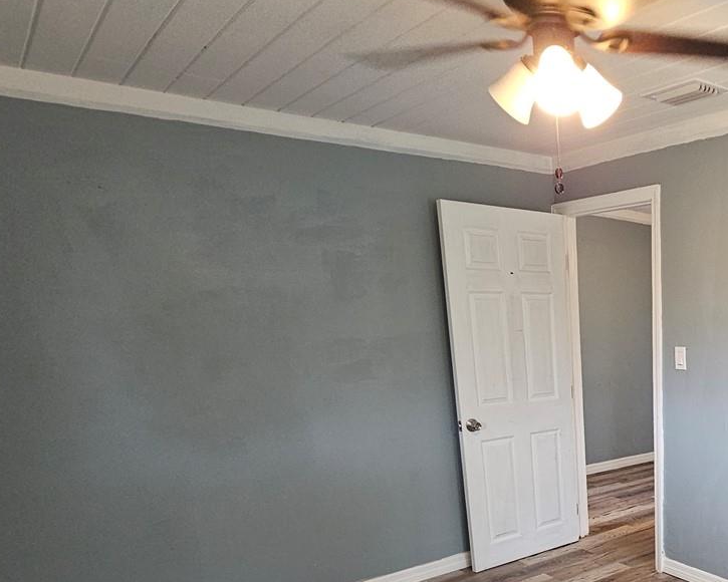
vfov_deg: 47.6
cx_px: 683
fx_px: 603
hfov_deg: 52.8
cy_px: 495
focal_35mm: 28
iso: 250
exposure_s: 1/60
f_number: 2.2
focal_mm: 2.2
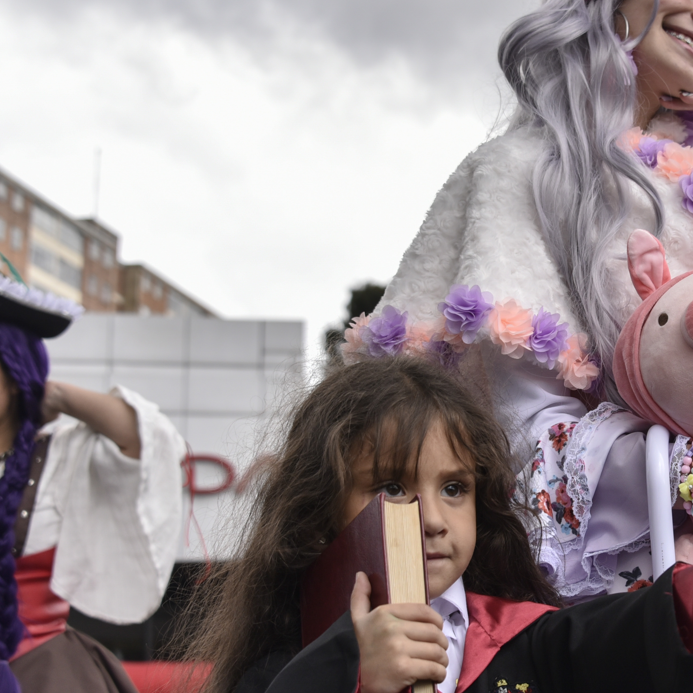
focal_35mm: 87
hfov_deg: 19.5
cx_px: 643
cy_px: 349
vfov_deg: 19.9
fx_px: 1971
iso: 250
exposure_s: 1/400
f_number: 5.6
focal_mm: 44
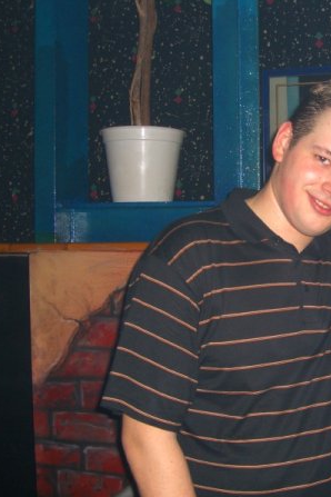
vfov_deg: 37.5
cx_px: 283
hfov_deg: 24.9
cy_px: 249
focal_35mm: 53
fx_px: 731
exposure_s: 1/60
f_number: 2.8
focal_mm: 7.9
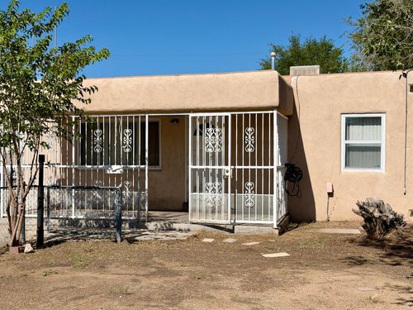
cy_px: 155
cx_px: 206
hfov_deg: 39.7
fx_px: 573
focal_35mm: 48
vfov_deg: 30.3
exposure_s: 1/8772
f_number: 1.78
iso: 64
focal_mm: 6.76
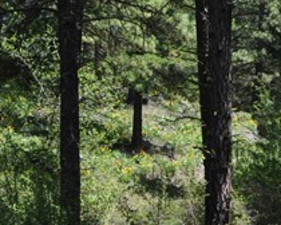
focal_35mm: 233
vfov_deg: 6.6
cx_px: -35
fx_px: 1938
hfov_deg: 8.2
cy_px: 131
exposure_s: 1/250
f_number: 8
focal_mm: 32
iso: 200
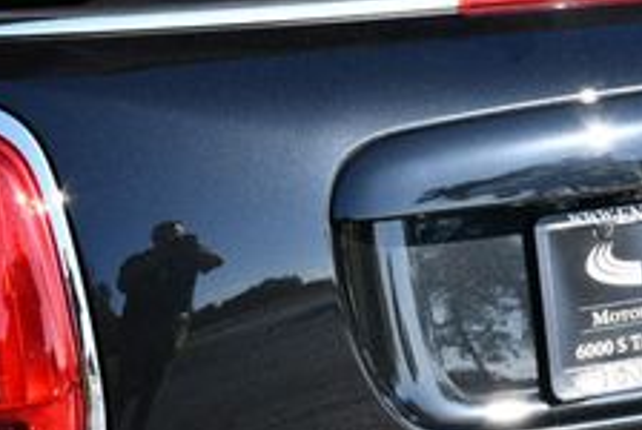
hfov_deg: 14.8
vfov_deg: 10.0
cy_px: 376
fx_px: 2446
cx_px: 562
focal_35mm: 137
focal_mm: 24
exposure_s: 1/250
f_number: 6.3
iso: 200
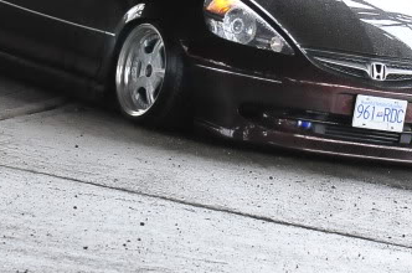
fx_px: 3701
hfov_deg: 6.4
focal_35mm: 324
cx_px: 204
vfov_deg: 4.2
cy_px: -27
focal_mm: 70
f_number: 5.6
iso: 1600
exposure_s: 1/125
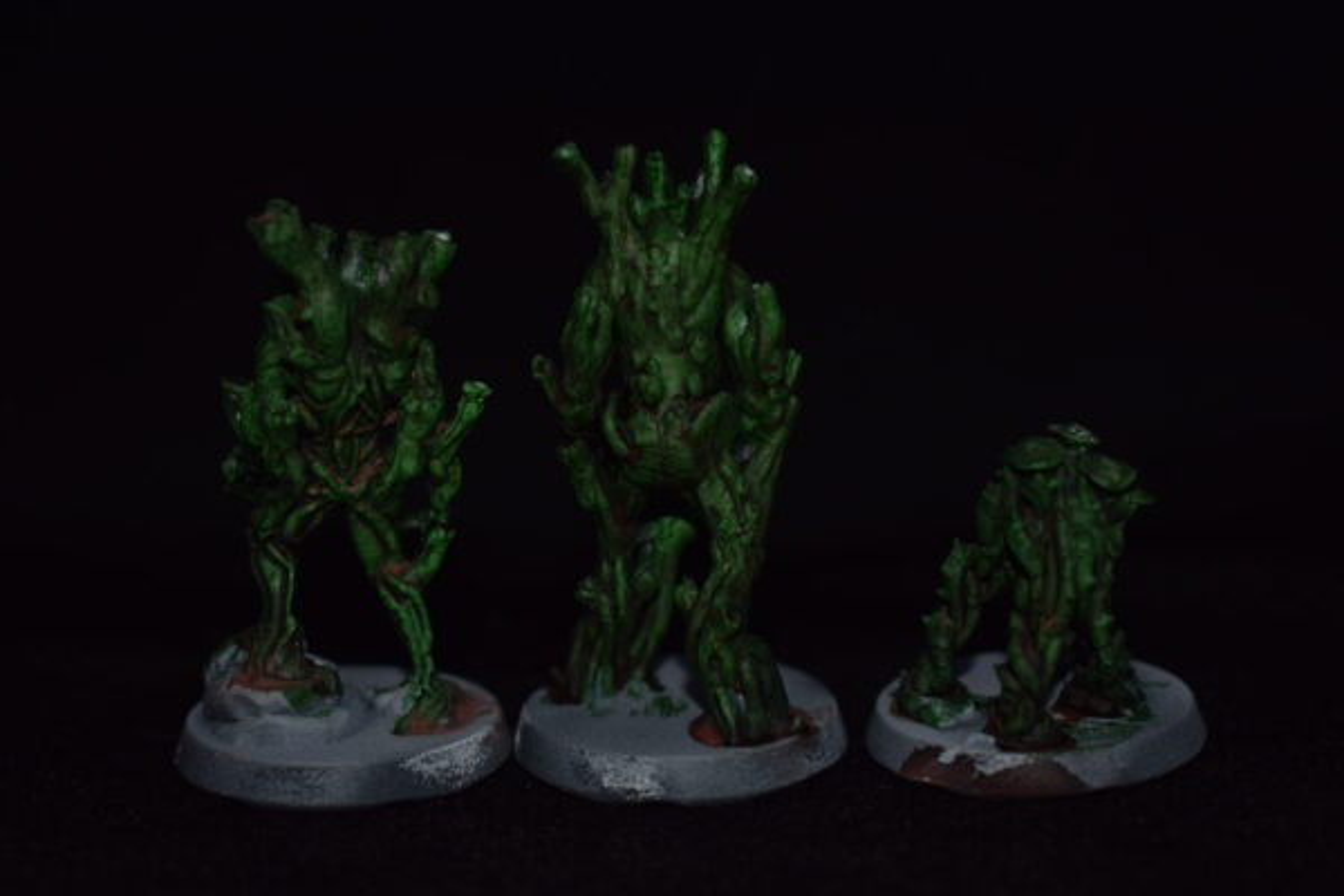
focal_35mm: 72
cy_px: 448
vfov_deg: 18.9
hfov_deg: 28.1
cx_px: 672
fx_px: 2688
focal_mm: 48
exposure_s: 1/30
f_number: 5.3
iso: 200
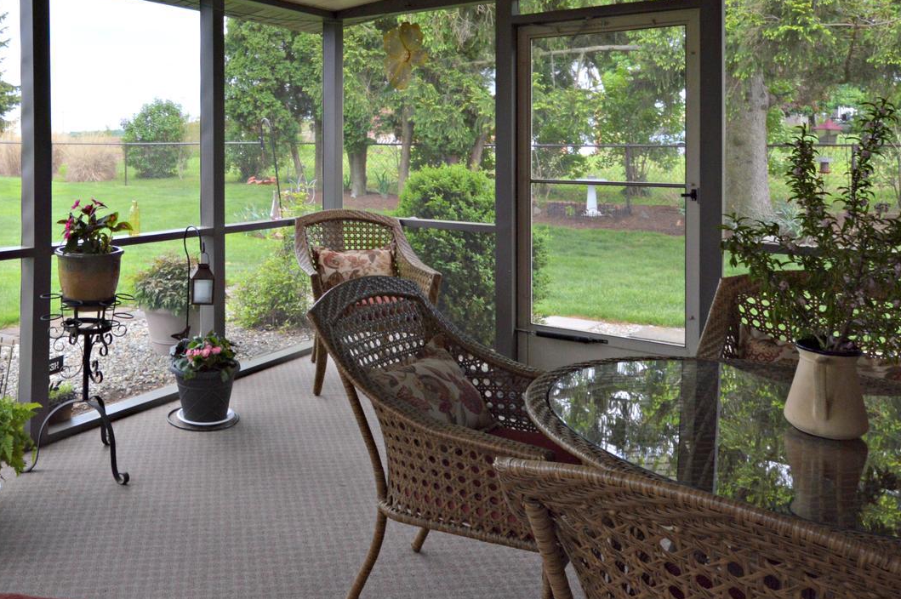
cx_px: 220
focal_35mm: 29
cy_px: 148
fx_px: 725
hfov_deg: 60.1
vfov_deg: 43.4
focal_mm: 10
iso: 360
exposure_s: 1/125
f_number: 8
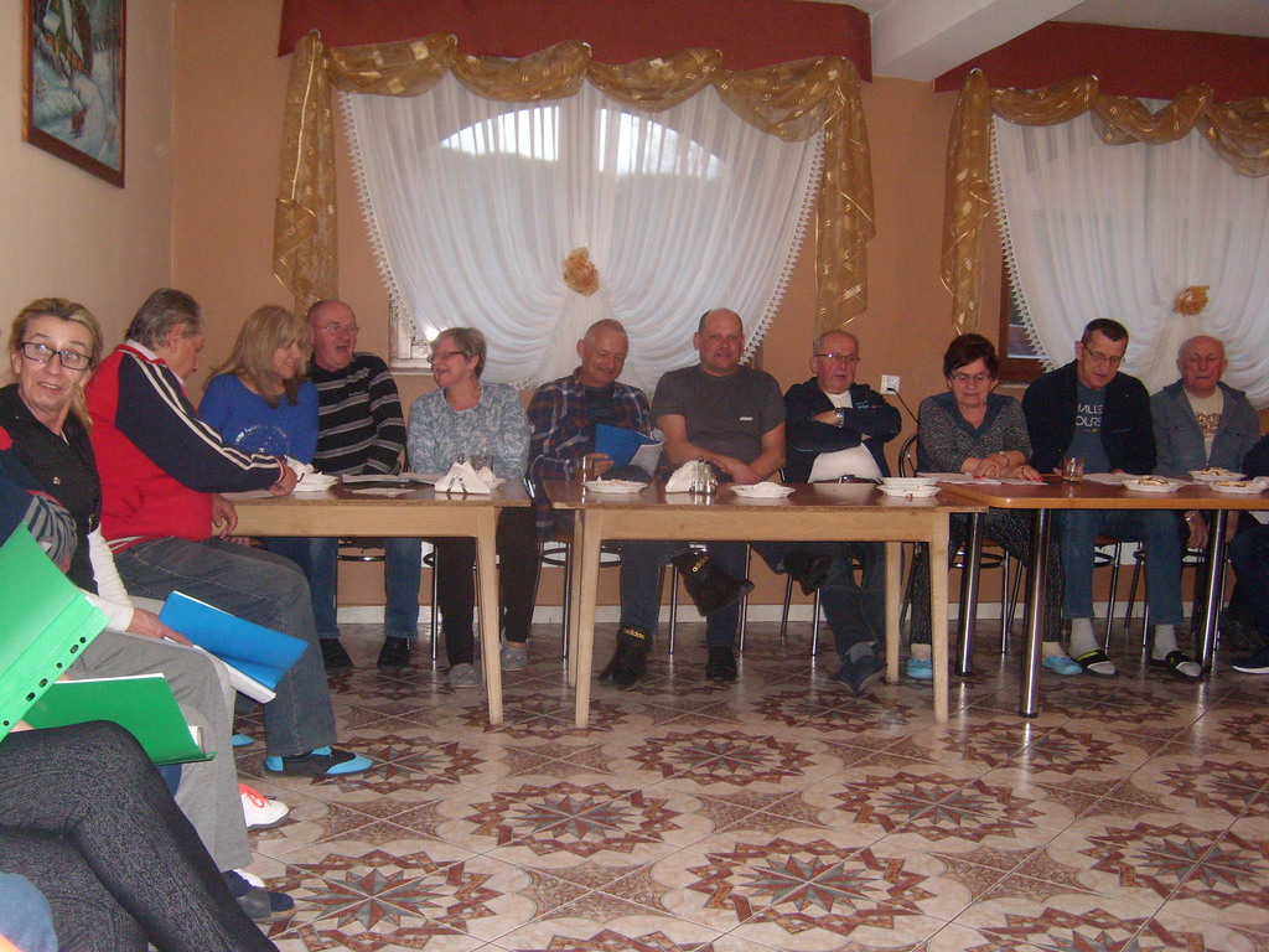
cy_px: 476
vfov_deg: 40.7
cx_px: 634
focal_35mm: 35
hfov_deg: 52.6
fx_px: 1283
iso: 300
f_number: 2.8
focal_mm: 5.8
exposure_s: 1/30
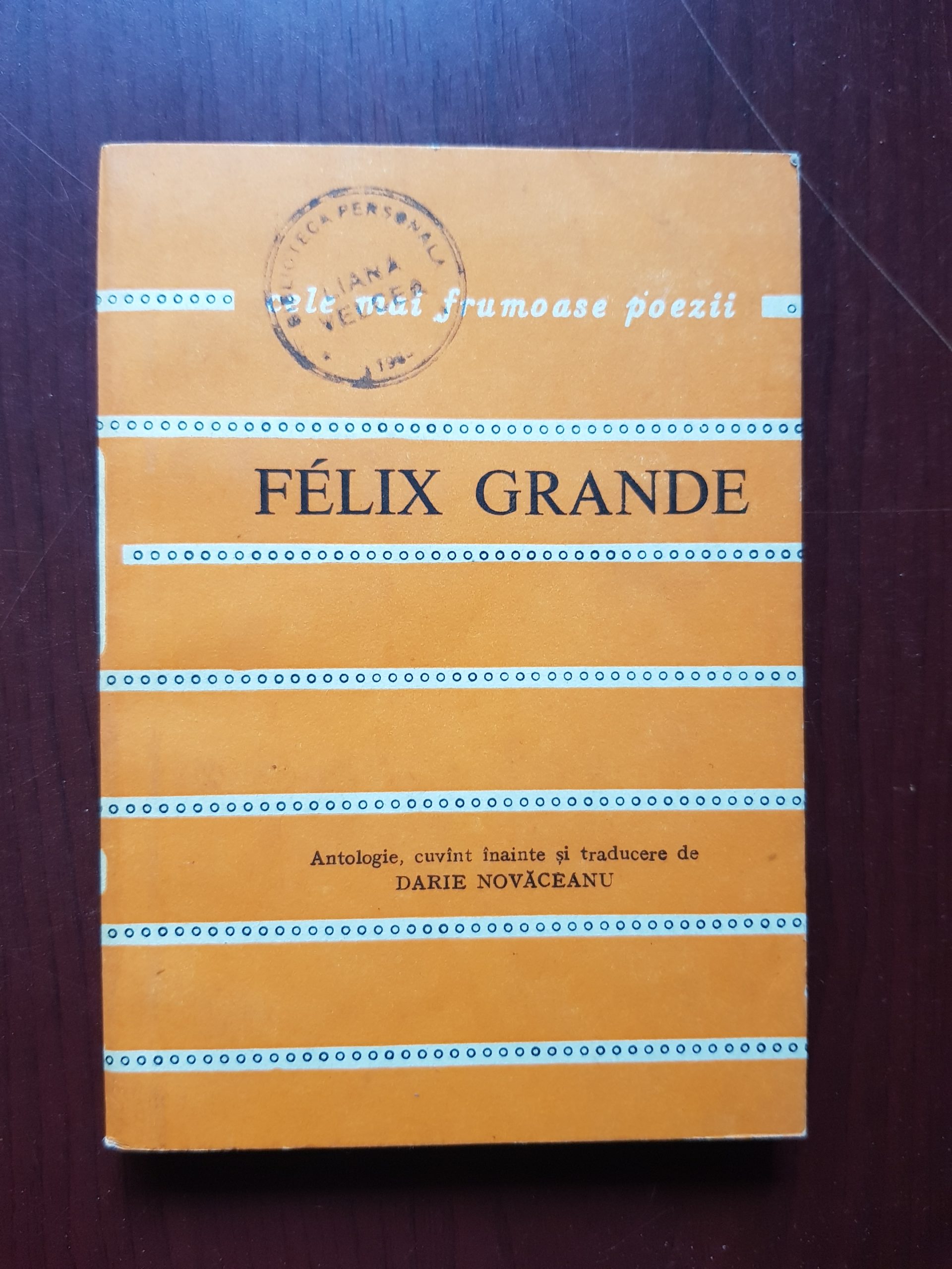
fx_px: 953
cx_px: 476
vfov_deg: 67.3
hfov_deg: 53.1
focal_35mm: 26
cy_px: 634
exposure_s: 1/26
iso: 200
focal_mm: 4.3
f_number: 1.7
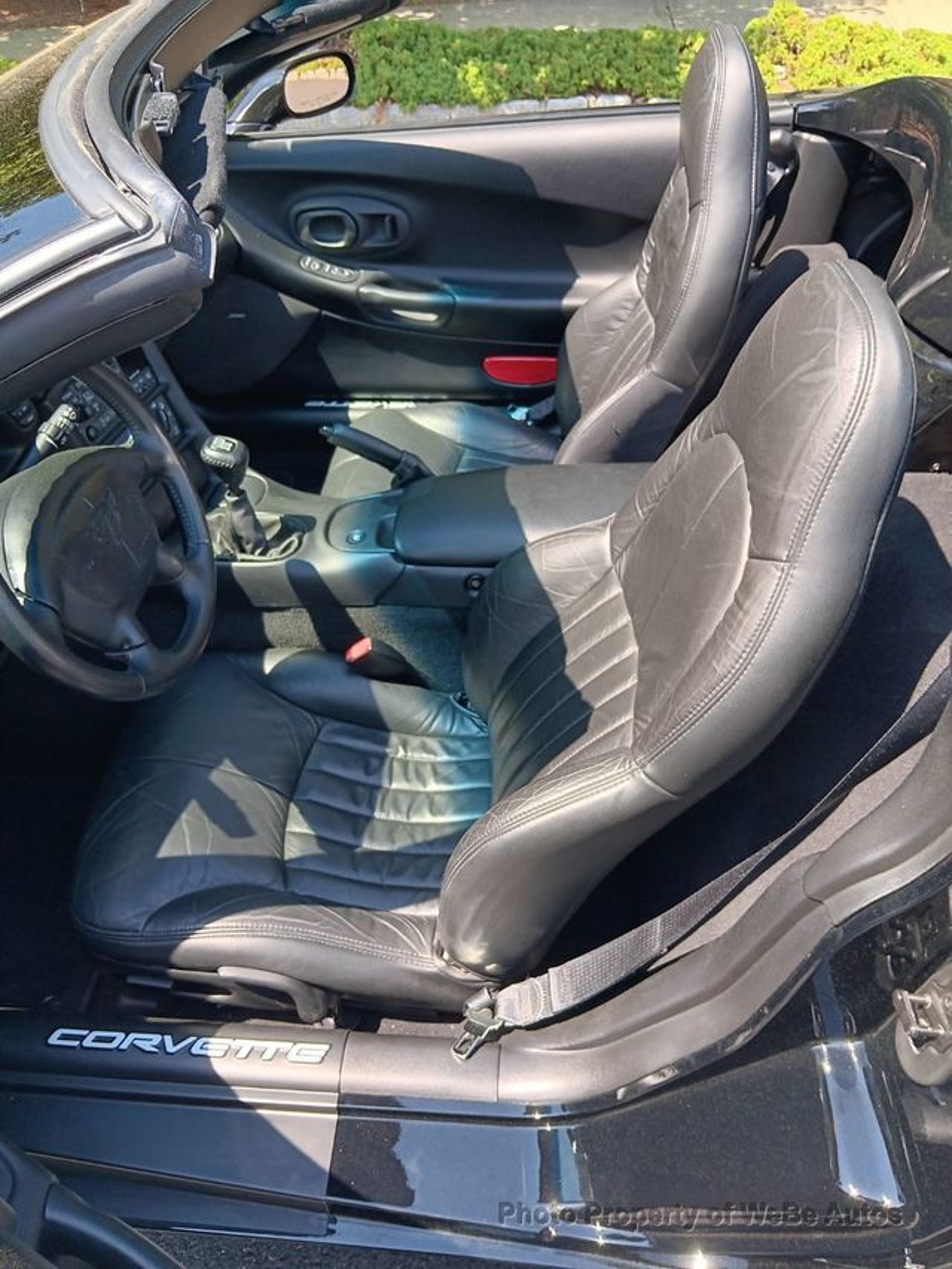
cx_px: 476
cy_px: 634
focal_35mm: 26
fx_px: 953
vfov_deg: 67.3
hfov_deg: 53.1
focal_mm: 3.98
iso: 20
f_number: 1.8
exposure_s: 1/100
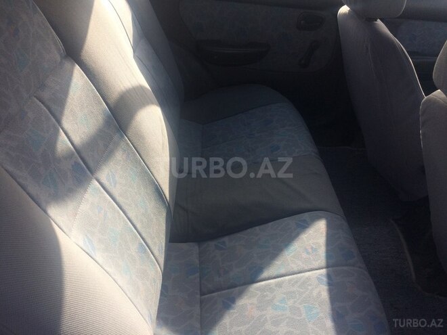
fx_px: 374
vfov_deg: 48.2
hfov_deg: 61.7
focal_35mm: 29
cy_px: 168
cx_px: 224
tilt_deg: -36.2
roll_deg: -2.6
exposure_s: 1/441
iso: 32
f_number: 2.2
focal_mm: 4.15
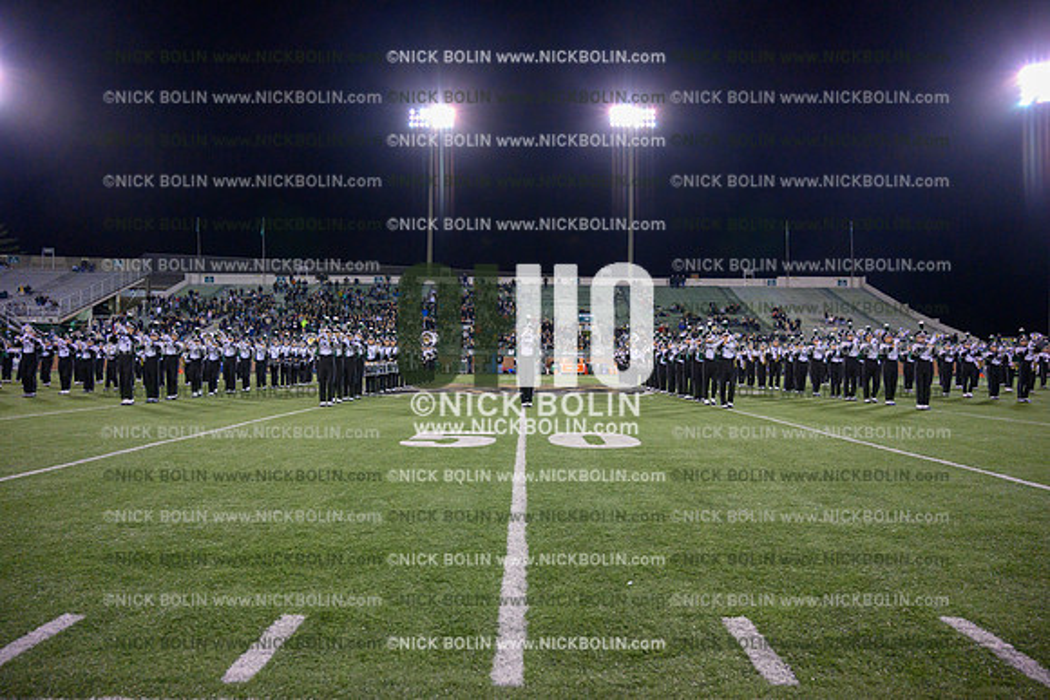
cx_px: 525
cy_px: 350
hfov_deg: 73.7
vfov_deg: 53.2
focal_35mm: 24
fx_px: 700
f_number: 4
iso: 5000
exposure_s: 1/1000
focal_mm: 24
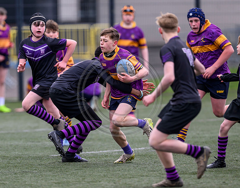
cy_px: 104
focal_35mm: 495
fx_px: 3488
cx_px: 113
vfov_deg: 3.1
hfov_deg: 3.9
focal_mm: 400
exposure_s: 1/1600
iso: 500
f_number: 3.5
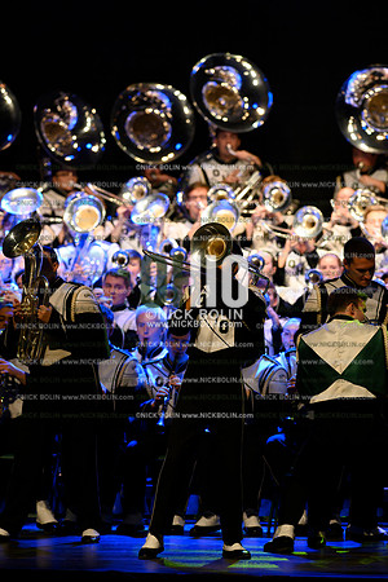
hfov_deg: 4.6
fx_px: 4850
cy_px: 291
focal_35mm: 300
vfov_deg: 6.9
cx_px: 194
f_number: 4
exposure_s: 1/500
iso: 5000
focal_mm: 300
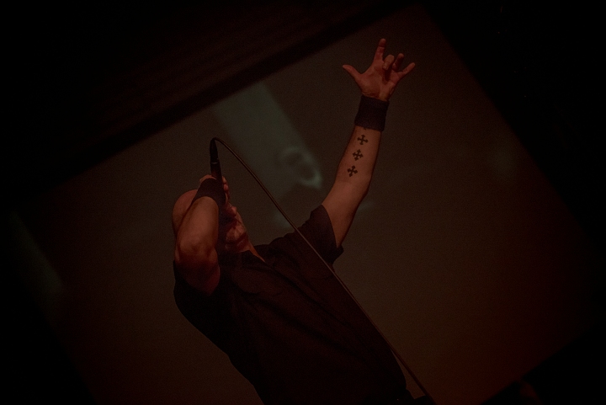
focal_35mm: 70
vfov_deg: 19.5
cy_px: 202
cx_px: 303
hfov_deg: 28.8
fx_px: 1179
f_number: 2.8
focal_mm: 70
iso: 2000
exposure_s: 1/80
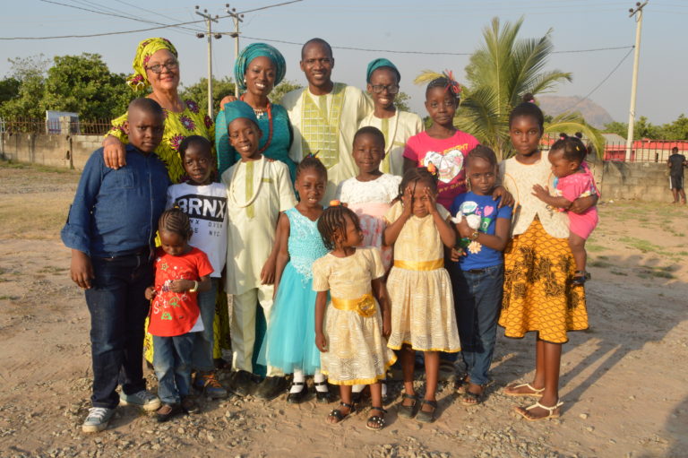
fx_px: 630
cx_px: 344
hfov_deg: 57.3
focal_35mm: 33
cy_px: 229
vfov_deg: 39.9
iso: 400
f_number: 16
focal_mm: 22
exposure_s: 1/125
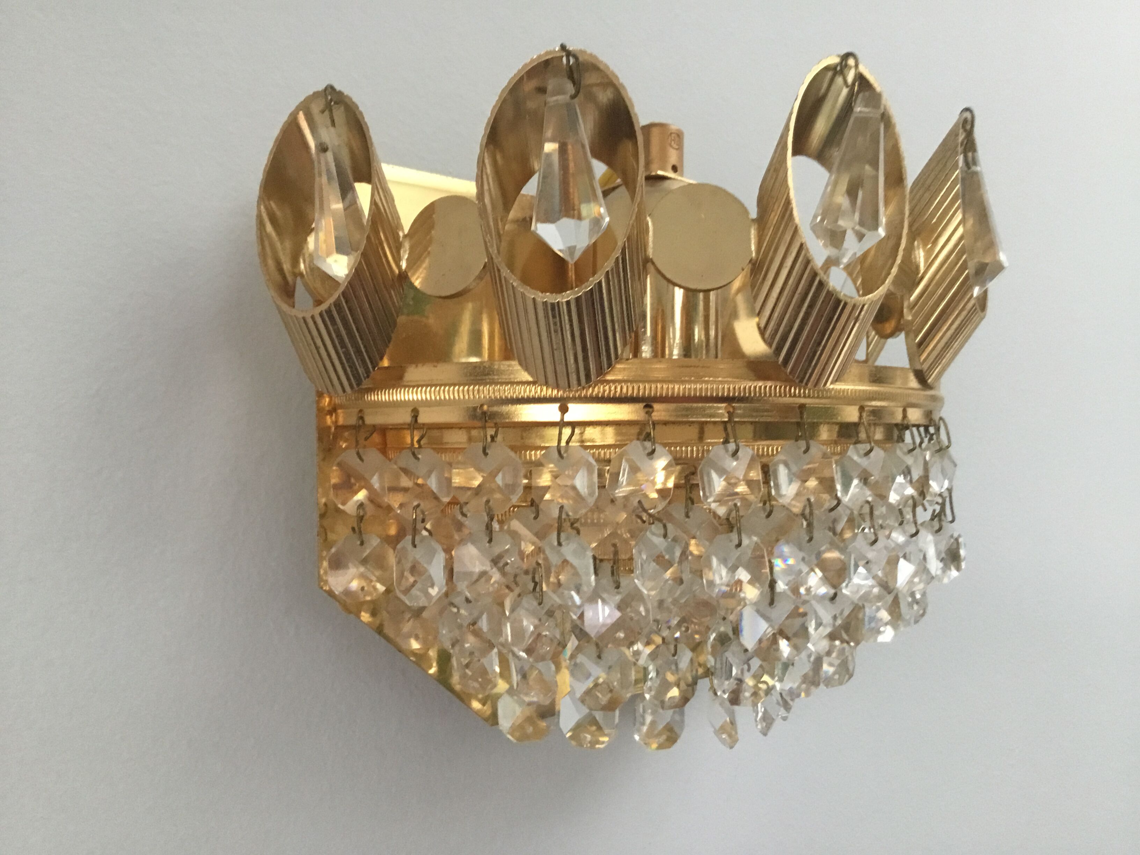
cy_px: 428
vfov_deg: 45.4
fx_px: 1021
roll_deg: +2.2
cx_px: 570
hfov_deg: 58.4
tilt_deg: +2.2
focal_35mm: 31
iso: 200
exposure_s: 1/33
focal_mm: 3.3
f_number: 2.4
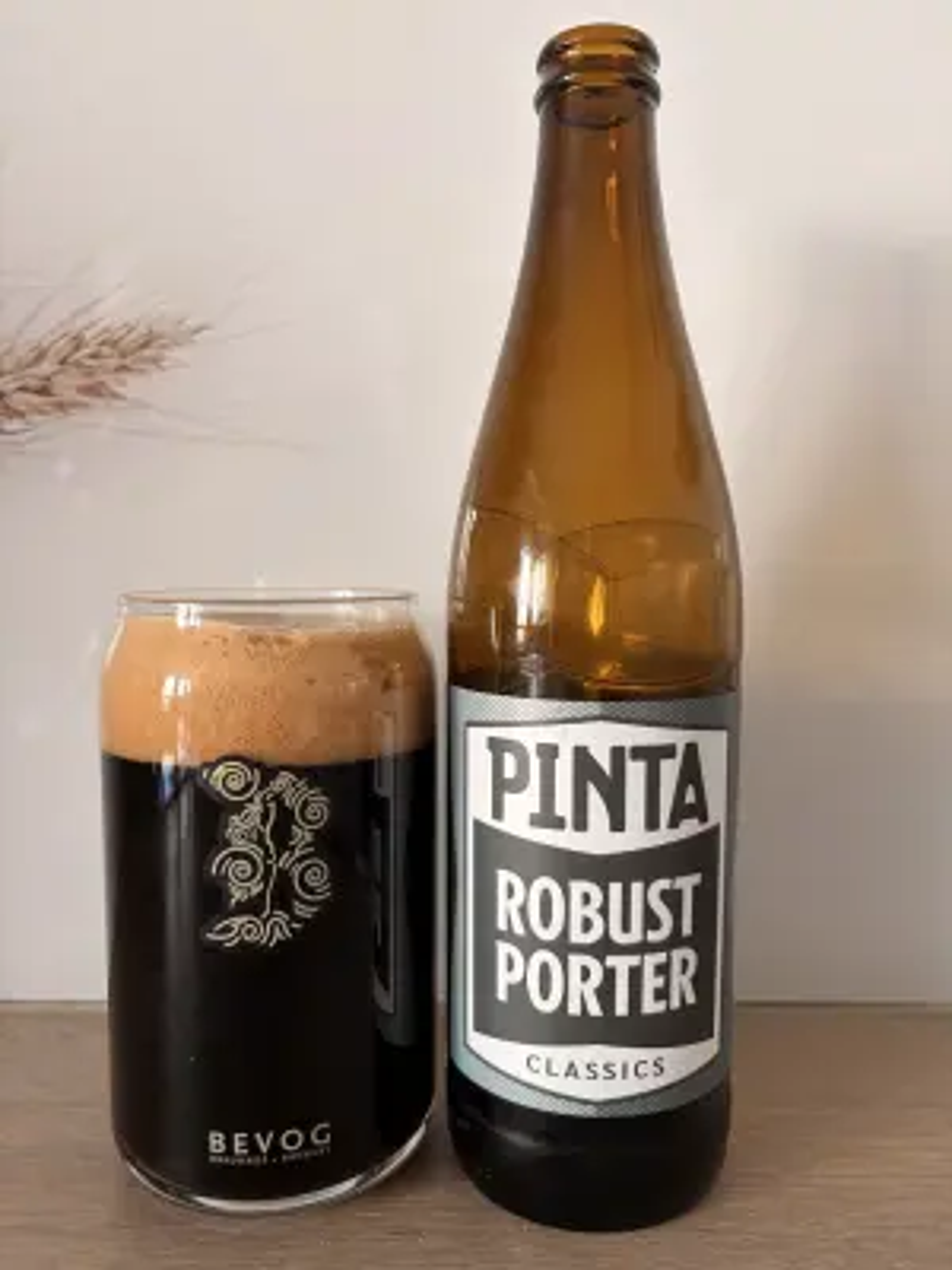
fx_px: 953
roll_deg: +0.2
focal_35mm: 26
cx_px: 476
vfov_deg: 67.3
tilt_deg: -4.8
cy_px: 635
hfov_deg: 53.1
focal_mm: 5.96
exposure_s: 1/84
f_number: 1.6
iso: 125
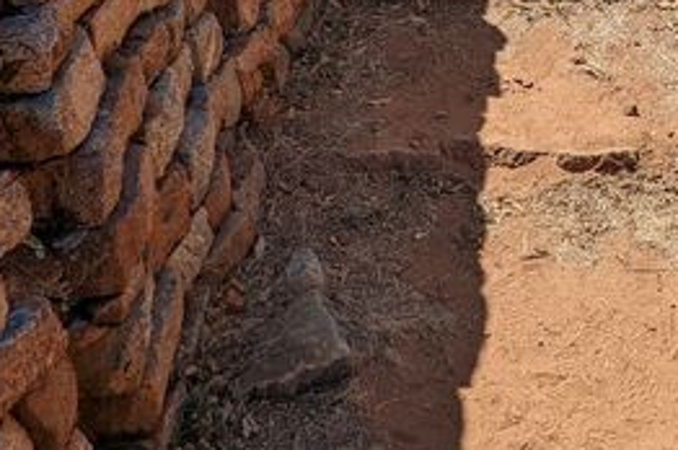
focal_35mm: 51
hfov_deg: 37.4
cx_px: 554
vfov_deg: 23.2
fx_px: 959
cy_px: -144
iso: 52
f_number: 2.2
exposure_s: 1/1631
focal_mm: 2.35
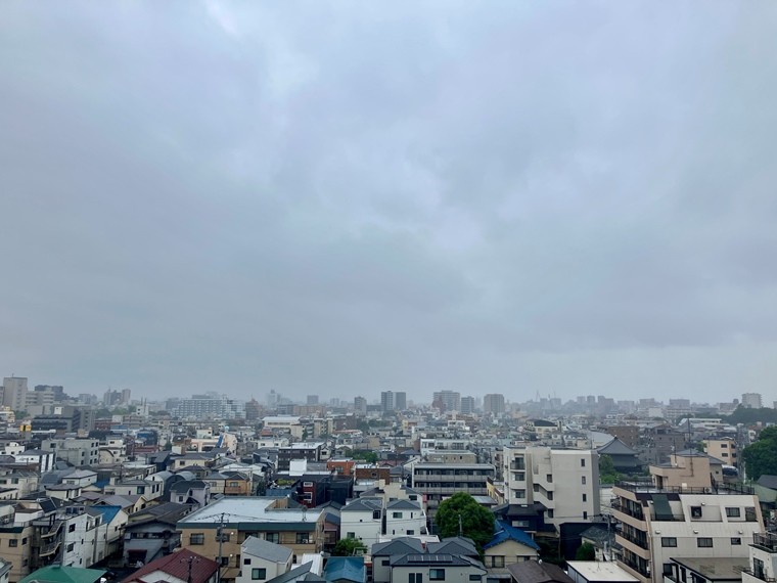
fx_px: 628
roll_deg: +0.1
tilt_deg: +10.3
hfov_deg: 63.4
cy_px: 292
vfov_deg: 49.7
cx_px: 388
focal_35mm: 28
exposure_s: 1/771
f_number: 1.8
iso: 32
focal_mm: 3.99
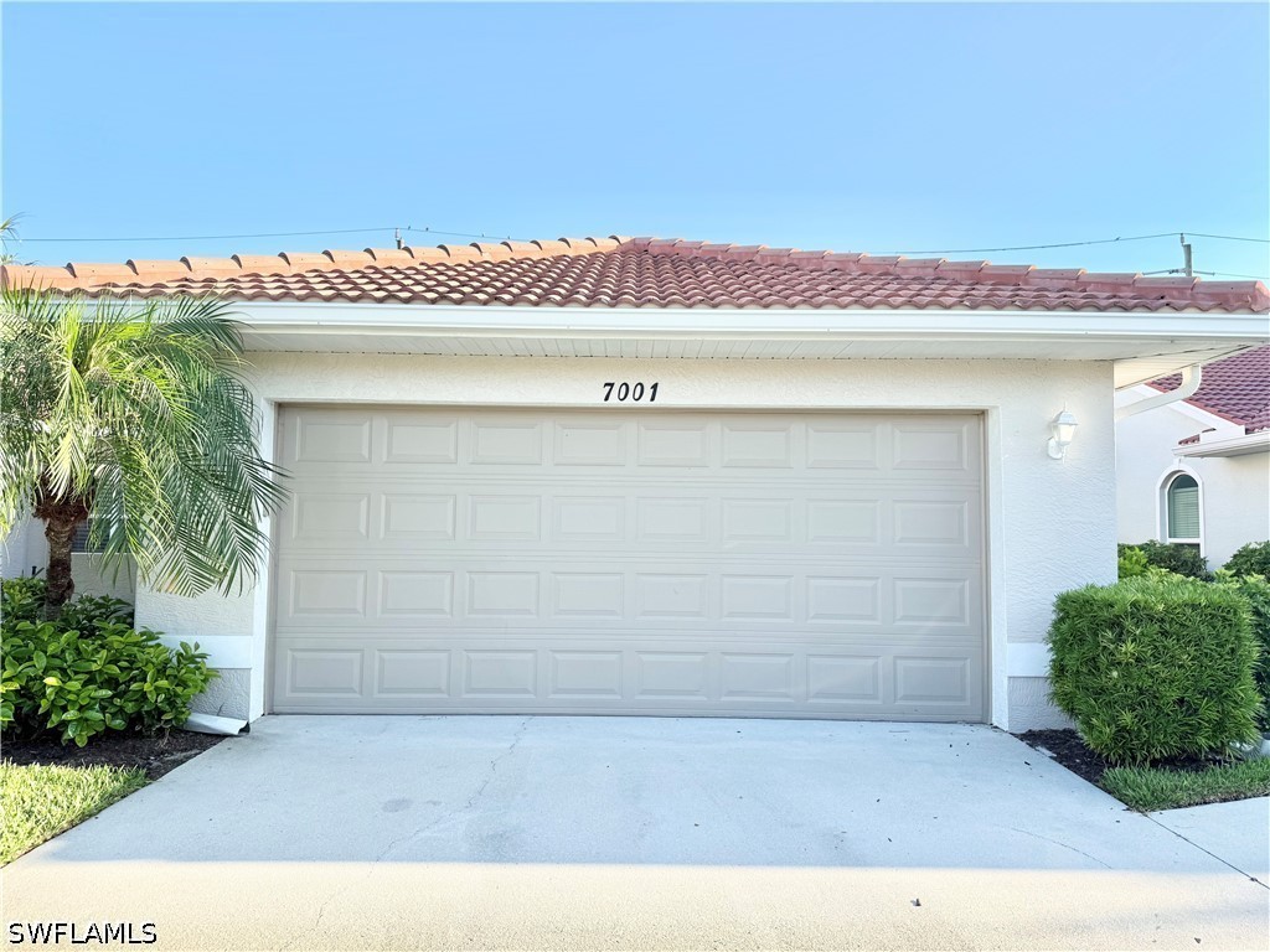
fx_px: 881
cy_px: 476
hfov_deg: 71.6
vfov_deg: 56.8
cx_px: 635
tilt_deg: +4.3
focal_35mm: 24
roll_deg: -1.3
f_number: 1.78
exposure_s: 1/1653
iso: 80
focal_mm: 6.76
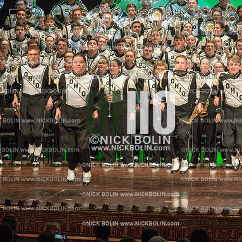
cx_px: 130
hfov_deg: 6.2
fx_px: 2238
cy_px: 121
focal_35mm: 283
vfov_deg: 6.2
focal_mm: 220
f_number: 5.6
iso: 8000
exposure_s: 1/320
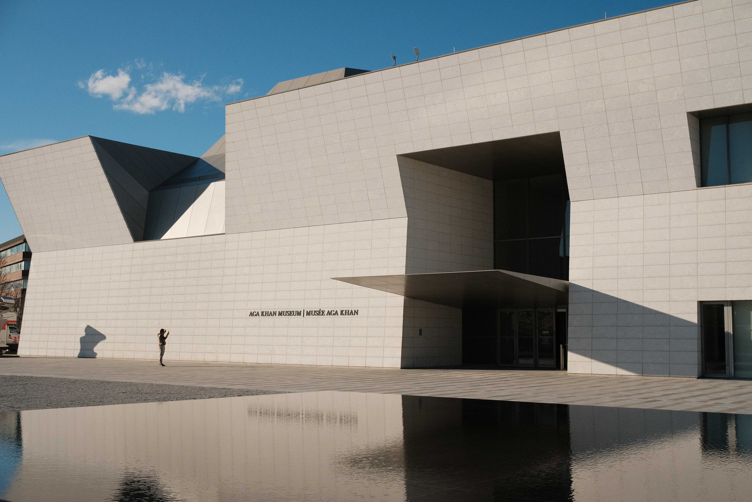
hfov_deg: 47.4
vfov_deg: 32.6
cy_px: 251
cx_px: 376
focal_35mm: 41
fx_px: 856
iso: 1000
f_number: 13
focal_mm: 27
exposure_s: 1/2000
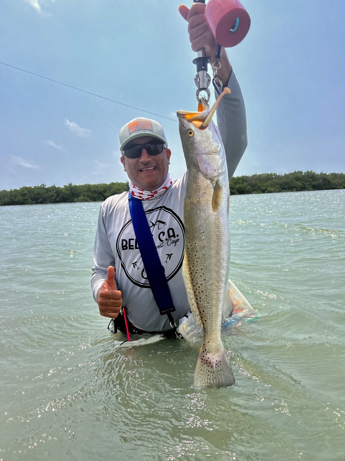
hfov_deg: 53.1
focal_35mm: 26
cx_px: 172
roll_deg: +3.0
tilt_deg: -6.3
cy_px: 230
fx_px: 346
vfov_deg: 67.3
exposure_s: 1/8000
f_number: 1.5
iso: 50
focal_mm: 5.7
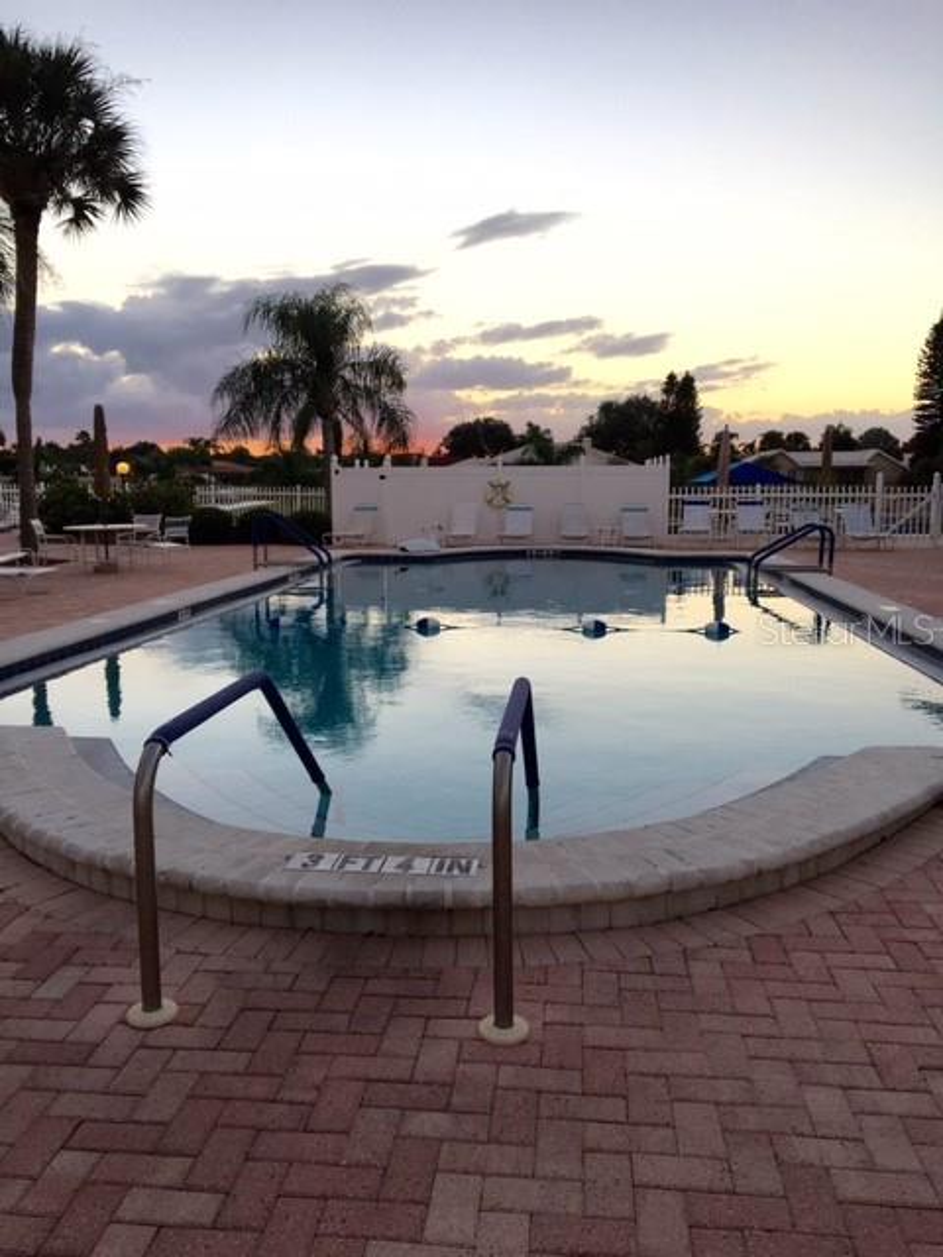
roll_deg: -0.5
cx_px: 472
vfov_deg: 61.7
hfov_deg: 48.2
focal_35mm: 29
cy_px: 628
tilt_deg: -7.9
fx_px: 1053
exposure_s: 1/100
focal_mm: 4.15
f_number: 2.2
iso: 25
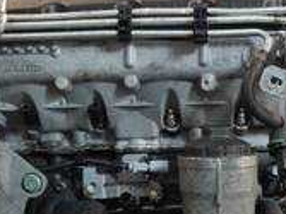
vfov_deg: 15.8
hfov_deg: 21.3
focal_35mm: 92
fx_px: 760
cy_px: 205
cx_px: 158
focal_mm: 16
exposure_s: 1/60
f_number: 3.8
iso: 400
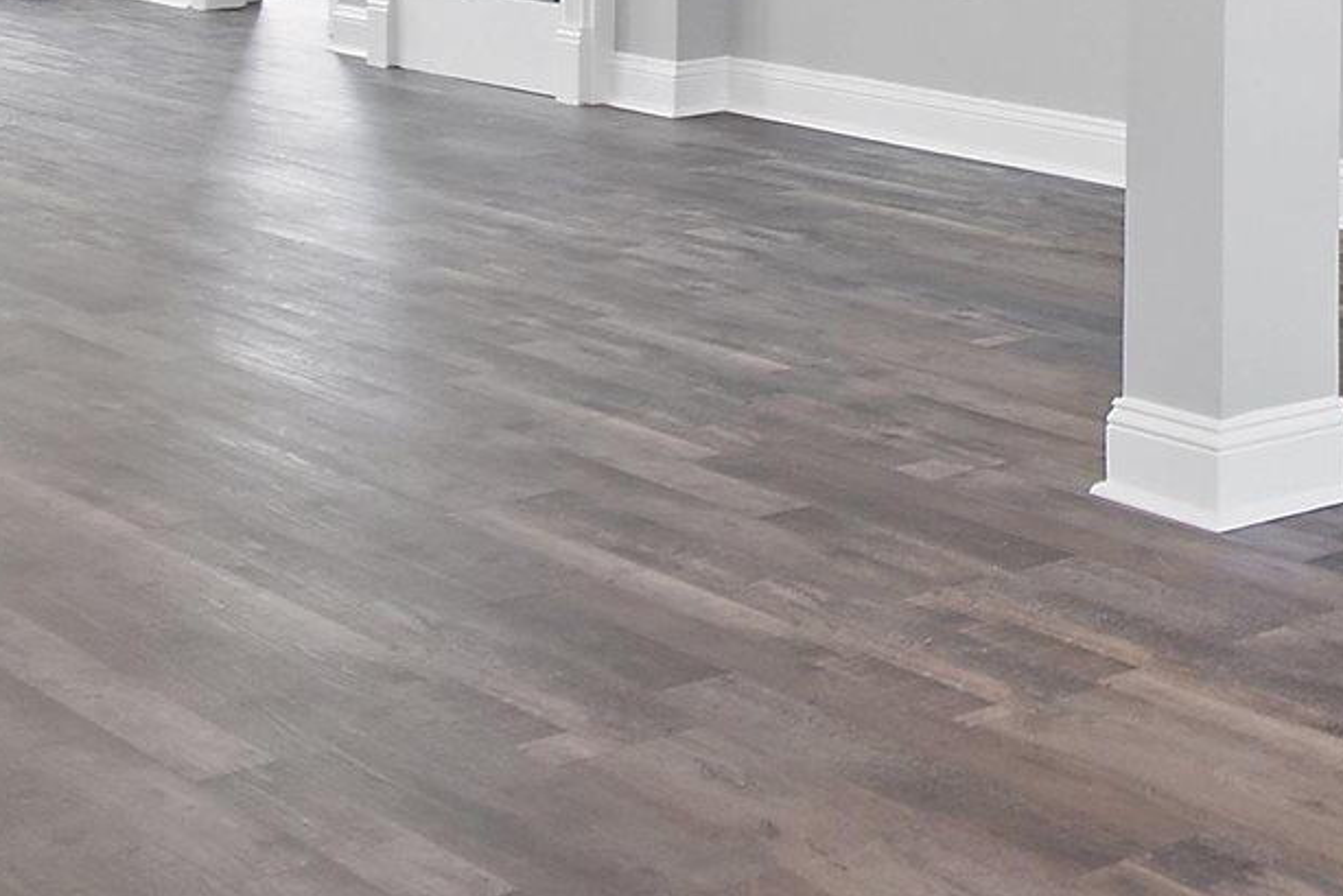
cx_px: 1494
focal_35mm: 80
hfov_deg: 23.7
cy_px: -345
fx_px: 2986
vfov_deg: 16.0
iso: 100
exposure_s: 1/4
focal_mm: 11
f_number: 4.8
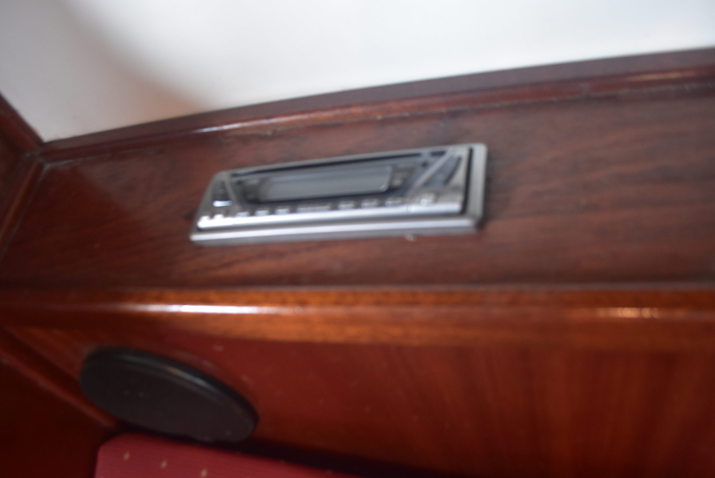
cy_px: 239
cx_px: 358
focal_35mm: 27
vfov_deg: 48.0
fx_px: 537
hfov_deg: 67.3
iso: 1600
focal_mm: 18
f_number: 3.5
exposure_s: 1/60
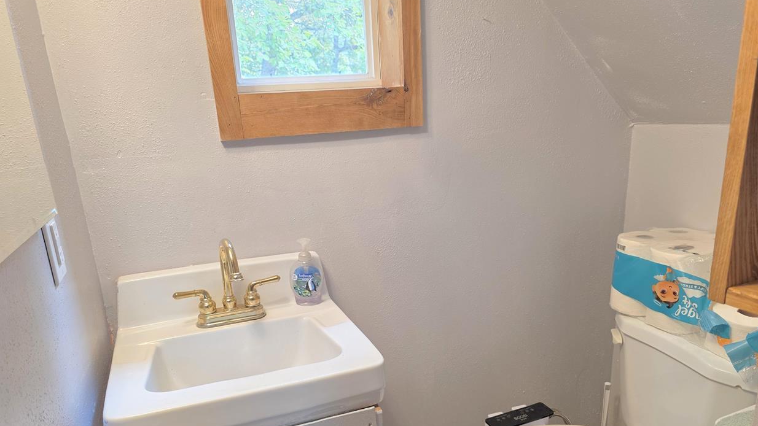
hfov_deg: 71.9
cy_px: 276
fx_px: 523
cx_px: 373
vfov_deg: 43.9
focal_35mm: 26
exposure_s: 1/120
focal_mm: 6.3
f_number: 1.7
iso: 100
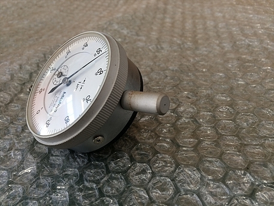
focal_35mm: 29
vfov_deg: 48.2
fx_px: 230
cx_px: 137
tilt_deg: -37.7
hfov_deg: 61.7
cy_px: 103
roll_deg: +3.0
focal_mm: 4.15
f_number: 2.2
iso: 40
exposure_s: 1/40
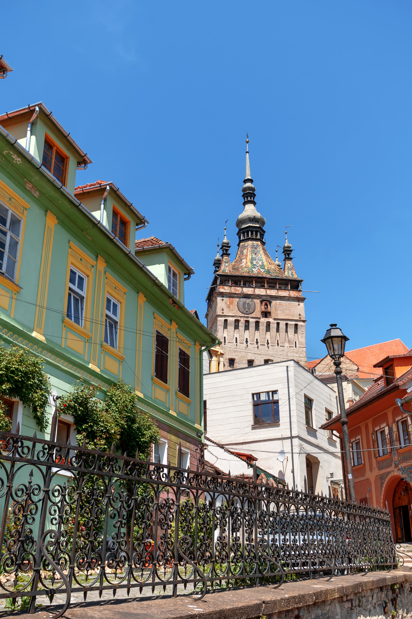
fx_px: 619
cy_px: 310
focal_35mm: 36
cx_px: 206
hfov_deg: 36.8
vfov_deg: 53.2
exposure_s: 1/400
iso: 100
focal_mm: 24
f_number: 8
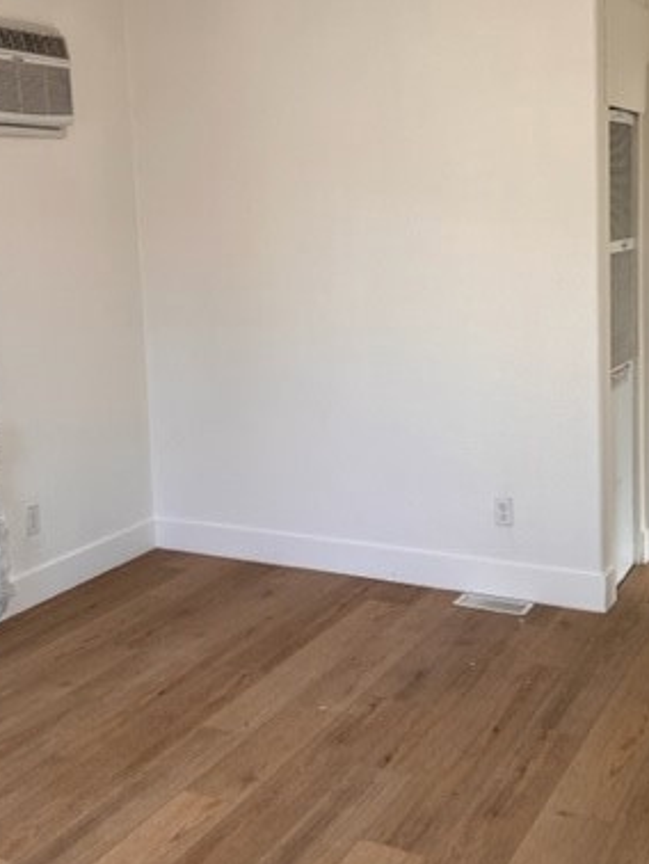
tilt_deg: -6.5
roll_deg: +2.9
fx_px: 1099
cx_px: 295
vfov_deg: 42.6
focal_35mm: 44
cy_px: 327
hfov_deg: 32.9
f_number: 1.5
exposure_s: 1/203
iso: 50
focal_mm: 5.7
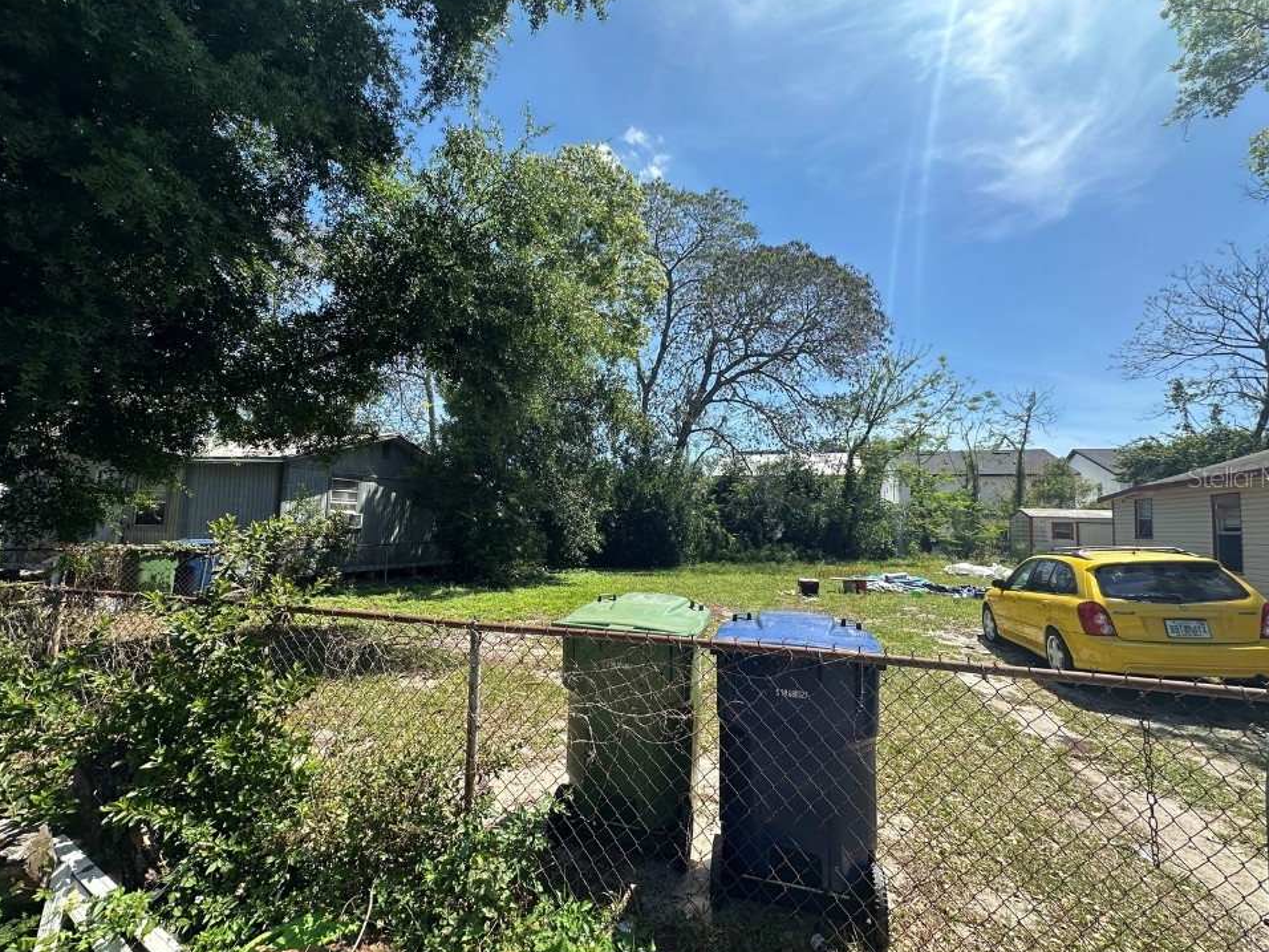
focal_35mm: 15
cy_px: 477
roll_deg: -2.0
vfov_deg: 81.7
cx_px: 633
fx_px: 550
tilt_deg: +6.2
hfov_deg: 98.2
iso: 40
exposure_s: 1/1062
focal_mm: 2.22
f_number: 2.2
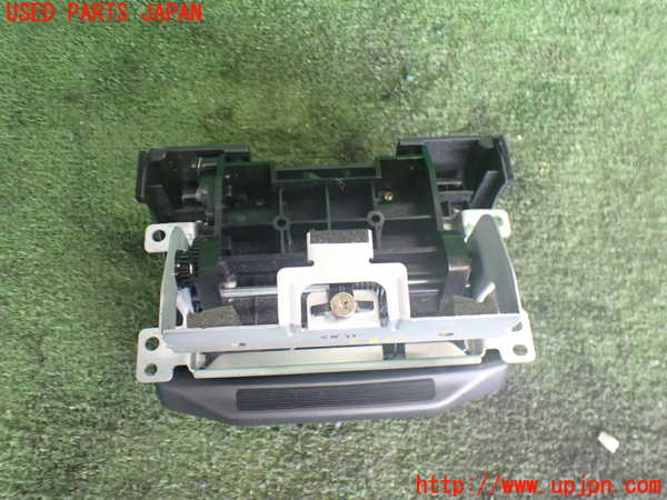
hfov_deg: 60.0
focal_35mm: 30
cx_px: 334
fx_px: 578
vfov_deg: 46.8
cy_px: 250
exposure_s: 1/60
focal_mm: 5.4
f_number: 2.3
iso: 800
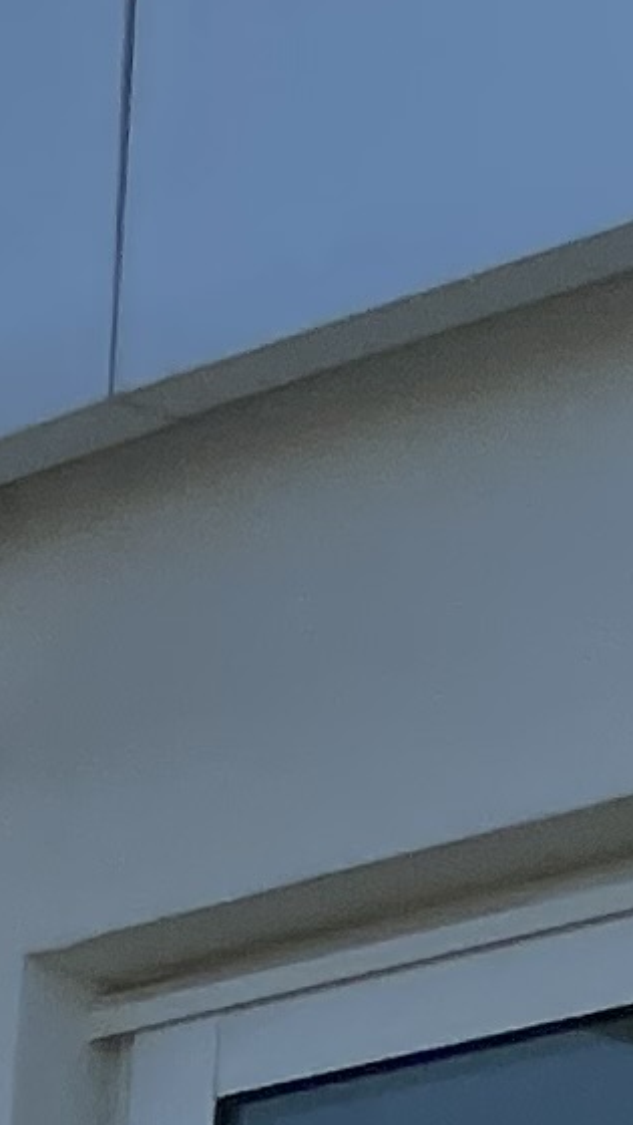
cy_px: 3011
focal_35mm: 204
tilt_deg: -1.9
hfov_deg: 5.0
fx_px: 6087
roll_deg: -3.0
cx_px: -2319
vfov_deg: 9.1
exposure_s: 1/4292
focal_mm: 4.2
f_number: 1.6
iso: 32
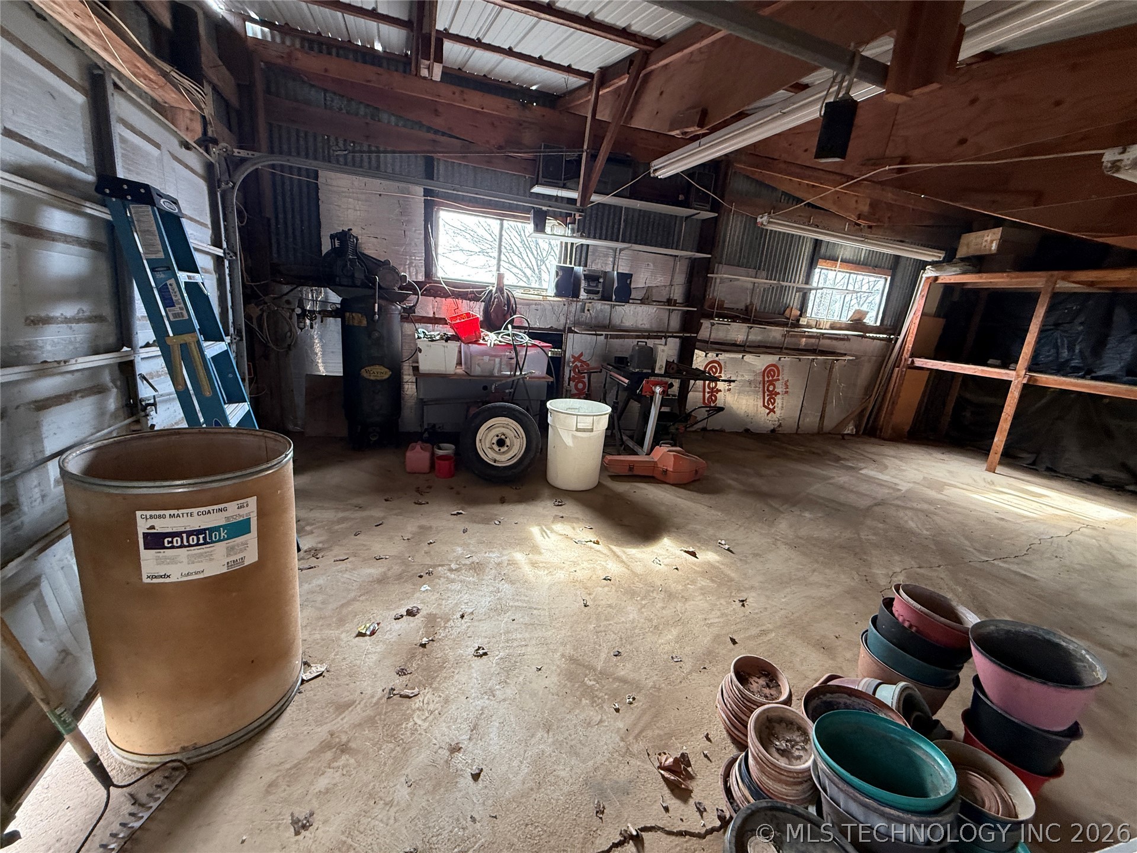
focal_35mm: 14
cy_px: 426
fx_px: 460
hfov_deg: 102.1
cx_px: 568
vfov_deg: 85.7
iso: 200
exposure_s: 1/99
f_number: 2.2
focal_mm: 2.22
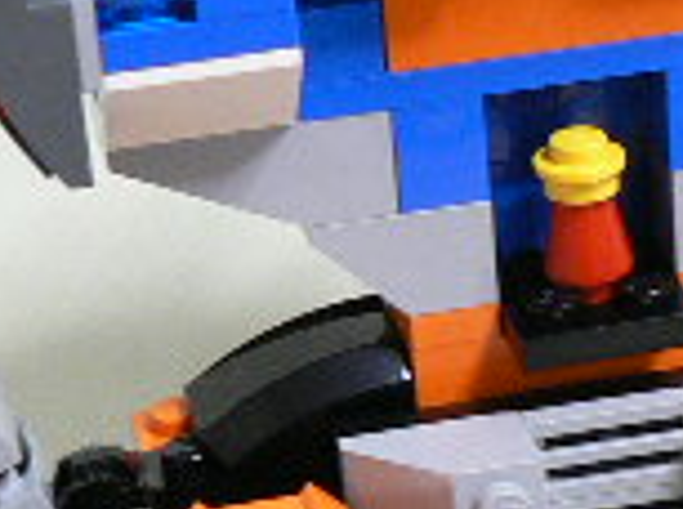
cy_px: 272
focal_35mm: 151
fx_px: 2972
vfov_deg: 9.8
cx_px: 670
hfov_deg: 13.0
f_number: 2.8
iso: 200
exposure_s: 1/13
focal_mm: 6
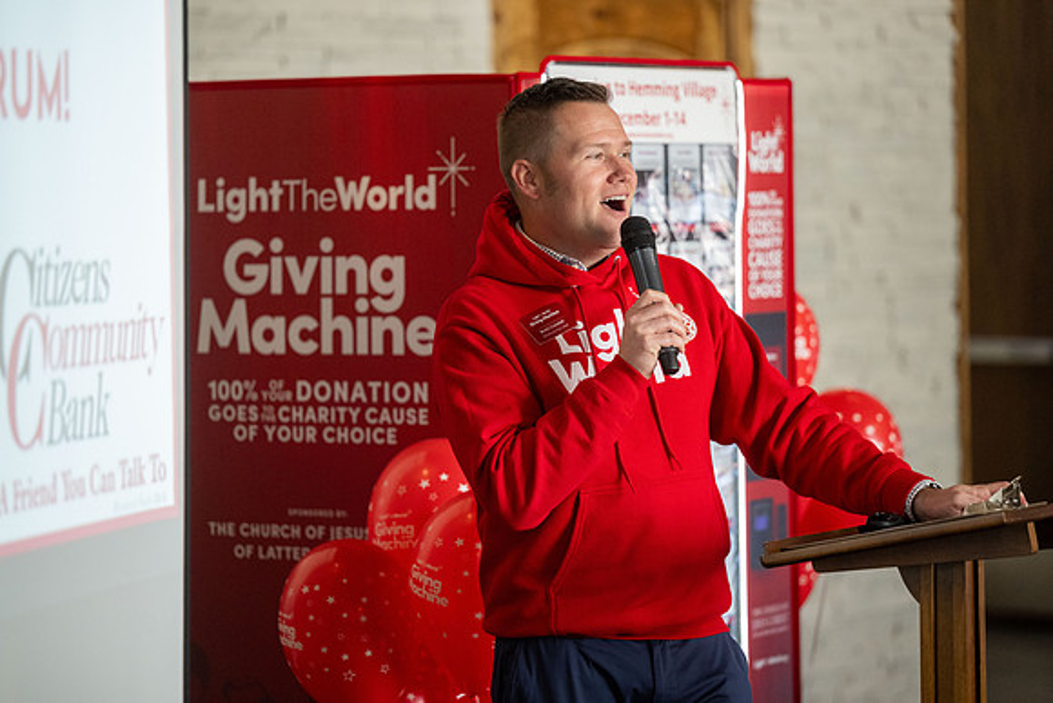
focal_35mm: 140
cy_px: 352
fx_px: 4096
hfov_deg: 14.7
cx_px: 526
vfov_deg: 9.8
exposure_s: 1/500
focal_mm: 140
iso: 2500
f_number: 2.8
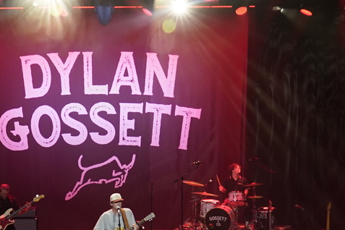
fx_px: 786
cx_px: 114
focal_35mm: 82
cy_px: 170
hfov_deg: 24.6
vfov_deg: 16.6
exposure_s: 1/200
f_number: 4
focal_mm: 24
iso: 1600
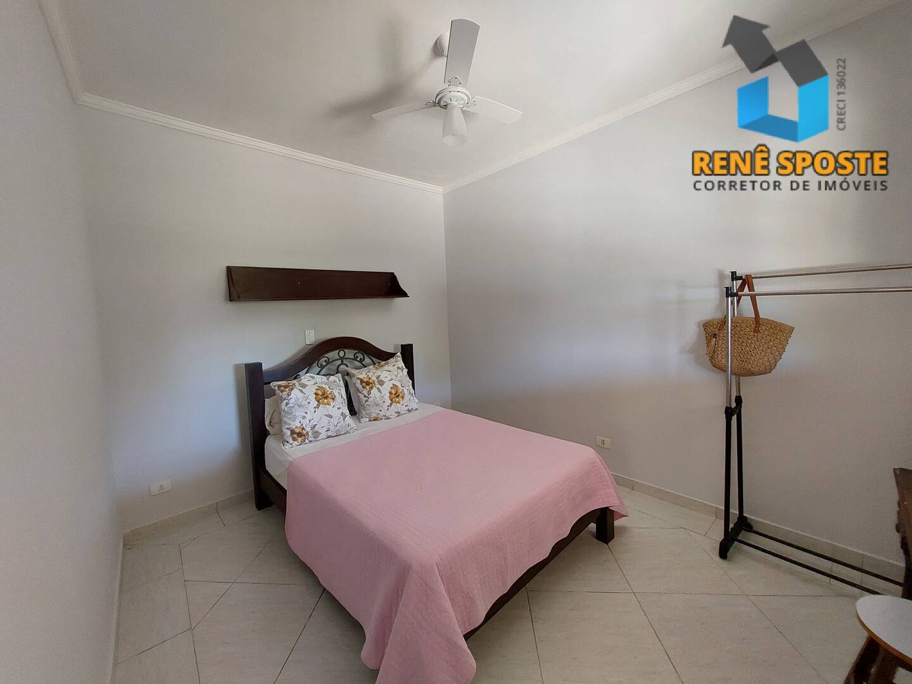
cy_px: 342
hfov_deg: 106.2
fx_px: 343
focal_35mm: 13
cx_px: 456
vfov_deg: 89.9
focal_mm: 1.74
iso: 250
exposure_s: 1/60
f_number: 2.2
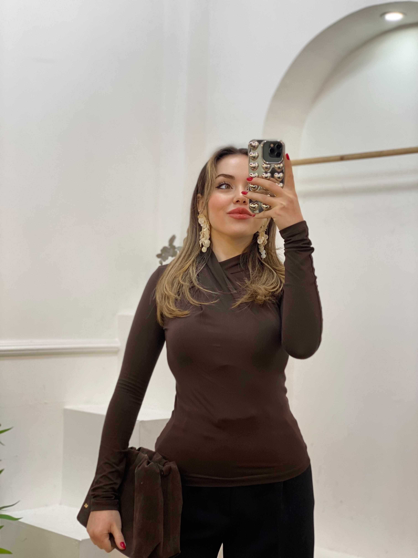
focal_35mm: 52
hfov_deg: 28.0
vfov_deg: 36.8
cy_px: 279
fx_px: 837
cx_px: 209
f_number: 2
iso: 80
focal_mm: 6
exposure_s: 1/100
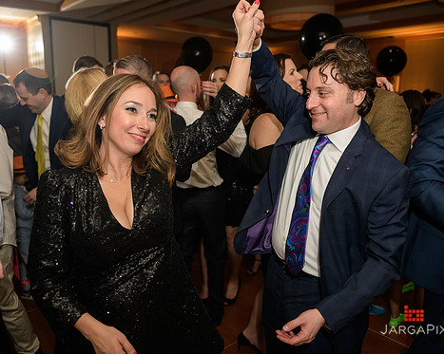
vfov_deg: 51.5
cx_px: 196
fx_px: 368
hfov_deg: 62.1
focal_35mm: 28
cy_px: 171
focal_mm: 24
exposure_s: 1/125
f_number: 3.2
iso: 1600
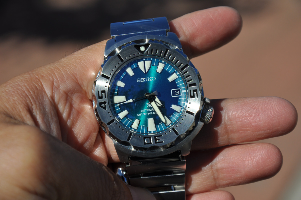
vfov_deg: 8.7
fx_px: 1315
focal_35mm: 158
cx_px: 150
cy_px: 100
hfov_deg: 13.1
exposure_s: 1/1250
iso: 200
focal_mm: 105
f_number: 9
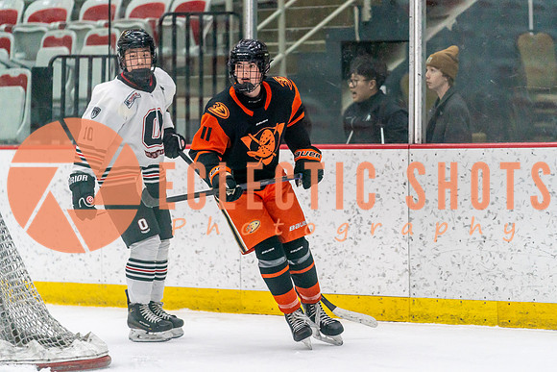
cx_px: 302
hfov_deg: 9.2
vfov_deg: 6.2
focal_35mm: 223
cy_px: 192
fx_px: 3444
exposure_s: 1/1250
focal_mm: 200
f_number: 2.8
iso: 3200
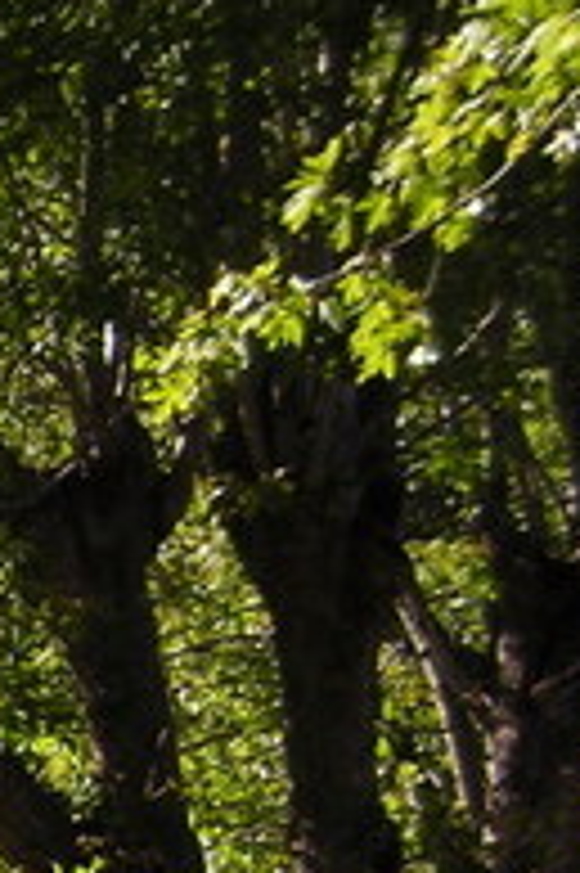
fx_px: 5156
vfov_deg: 9.5
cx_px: -1122
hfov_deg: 6.0
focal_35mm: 213
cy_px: 1192
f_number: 3.4
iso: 50
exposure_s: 1/283
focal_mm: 7.8
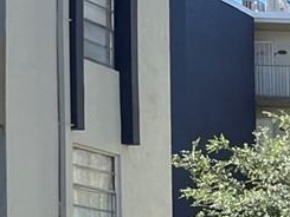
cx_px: 923
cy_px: 442
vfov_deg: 8.3
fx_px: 1425
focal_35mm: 170
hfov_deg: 9.0
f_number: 1.6
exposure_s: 1/1117
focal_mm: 5.1
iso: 50
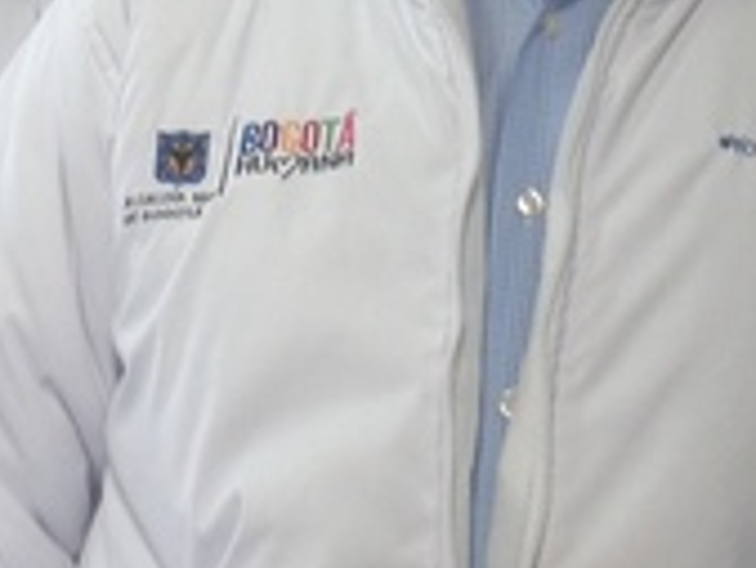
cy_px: -233
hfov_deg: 11.9
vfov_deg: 8.8
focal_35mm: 166
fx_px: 3628
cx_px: 309
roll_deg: +3.8
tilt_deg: +7.2
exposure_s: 1/60
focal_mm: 4.28
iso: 64
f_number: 2.4
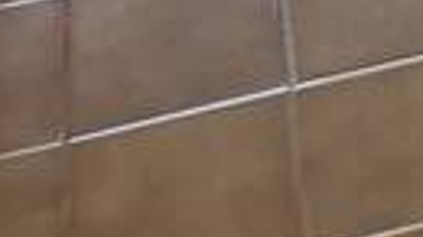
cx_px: 921
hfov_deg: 9.5
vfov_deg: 4.5
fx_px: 2332
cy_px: -1162
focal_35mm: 208
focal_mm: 5.54
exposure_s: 1/100
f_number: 1.8
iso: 250
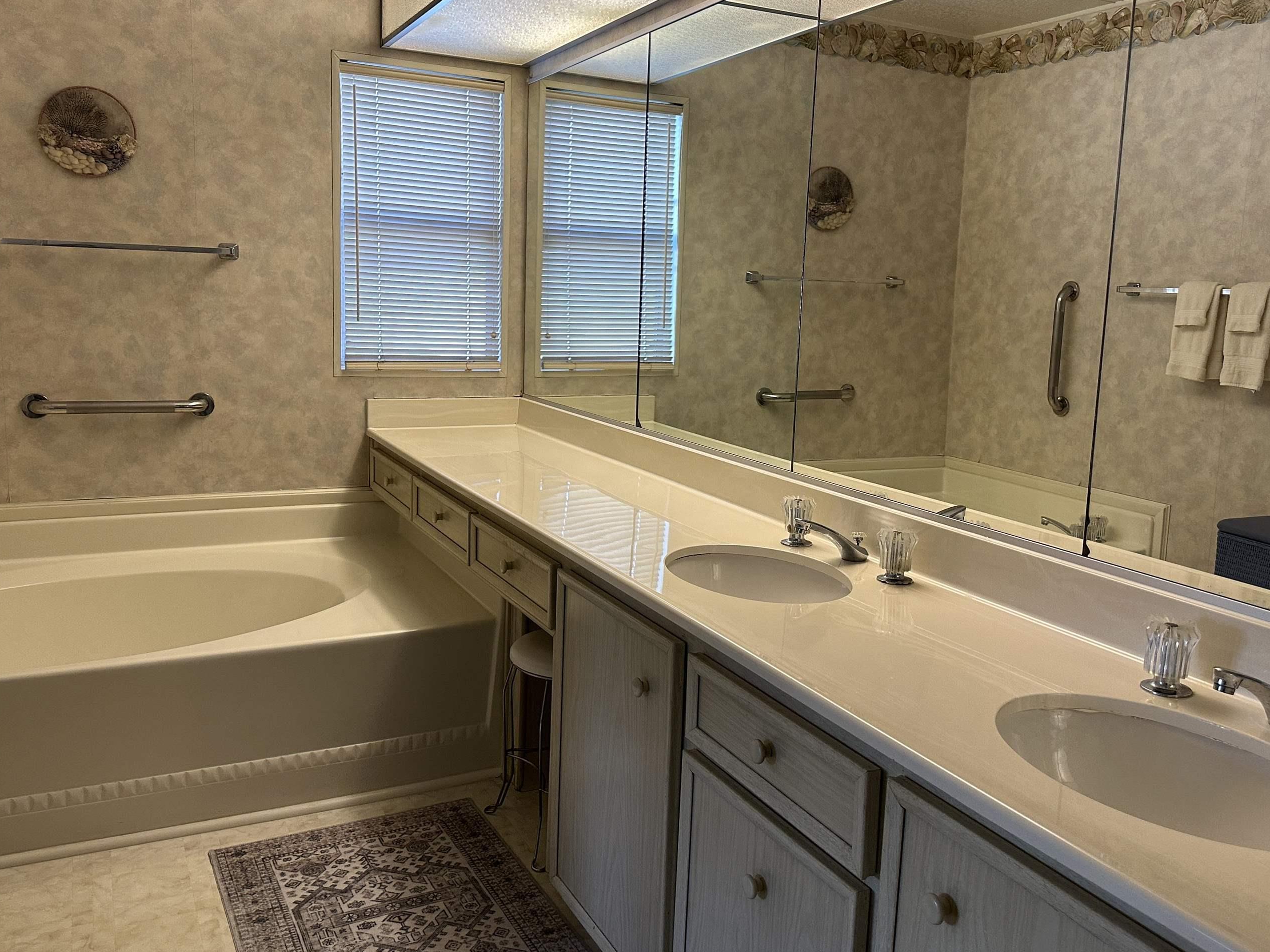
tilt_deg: -8.4
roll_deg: -1.9
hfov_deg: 61.6
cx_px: 649
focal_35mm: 29
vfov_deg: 48.2
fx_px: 1064
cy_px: 437
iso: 200
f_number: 1.78
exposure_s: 1/120
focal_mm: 6.86
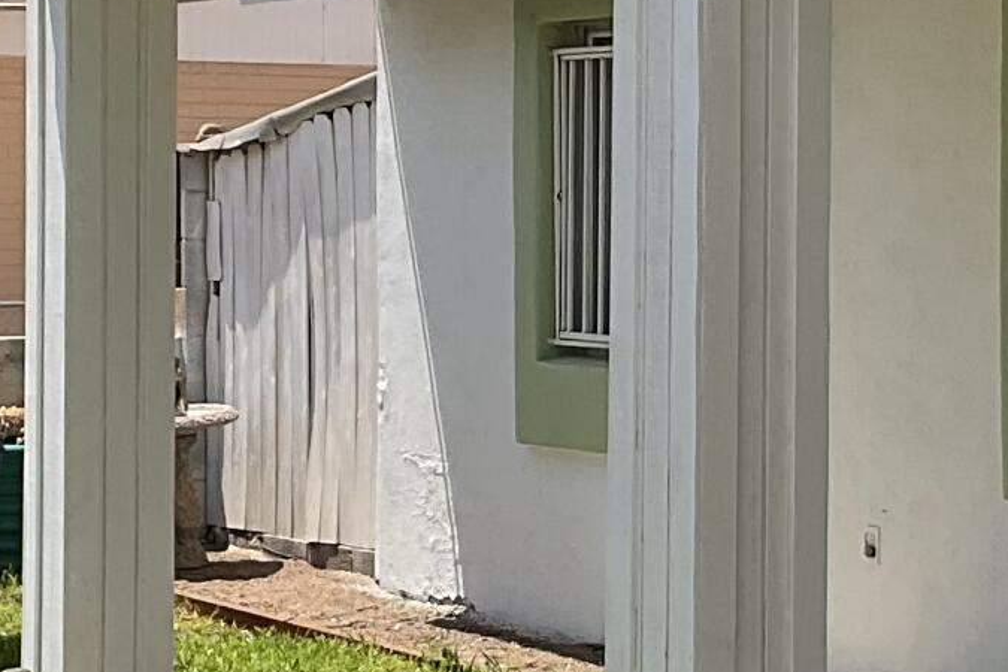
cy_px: 320
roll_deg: -0.5
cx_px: 697
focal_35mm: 134
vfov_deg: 10.2
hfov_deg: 15.3
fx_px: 3752
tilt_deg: -2.2
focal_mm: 3
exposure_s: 1/855
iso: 16
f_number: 1.8
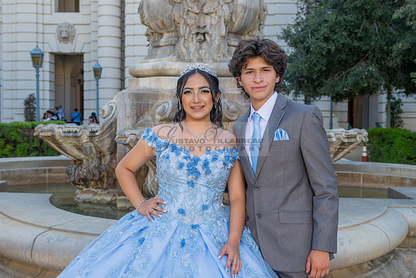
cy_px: 139
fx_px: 485
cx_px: 208
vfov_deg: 31.9
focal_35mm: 42
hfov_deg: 46.4
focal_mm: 42
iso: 200
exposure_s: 1/200
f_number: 5
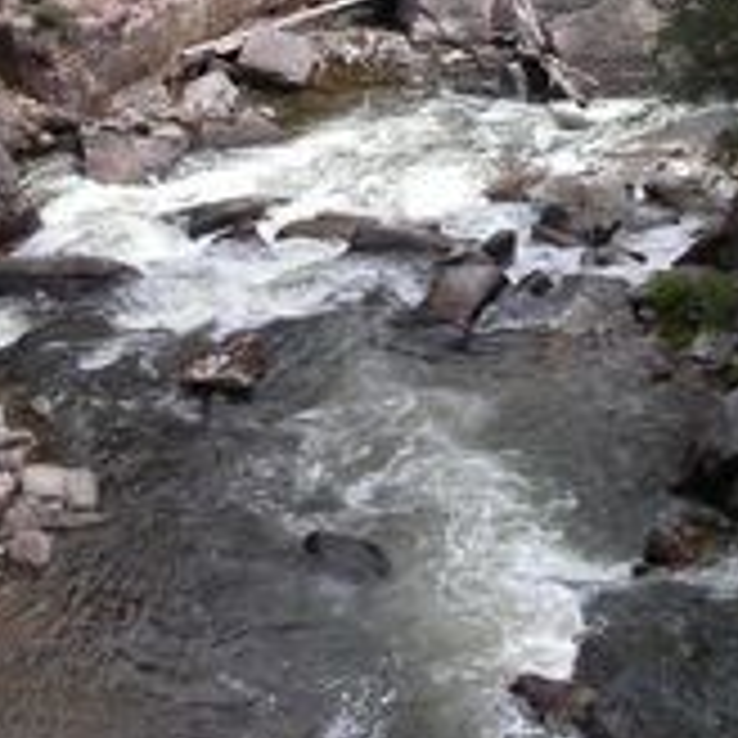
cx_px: 526
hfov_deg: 21.0
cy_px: -63
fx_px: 1978
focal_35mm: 82
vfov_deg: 20.2
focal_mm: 7.8
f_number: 8
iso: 100
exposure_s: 1/90
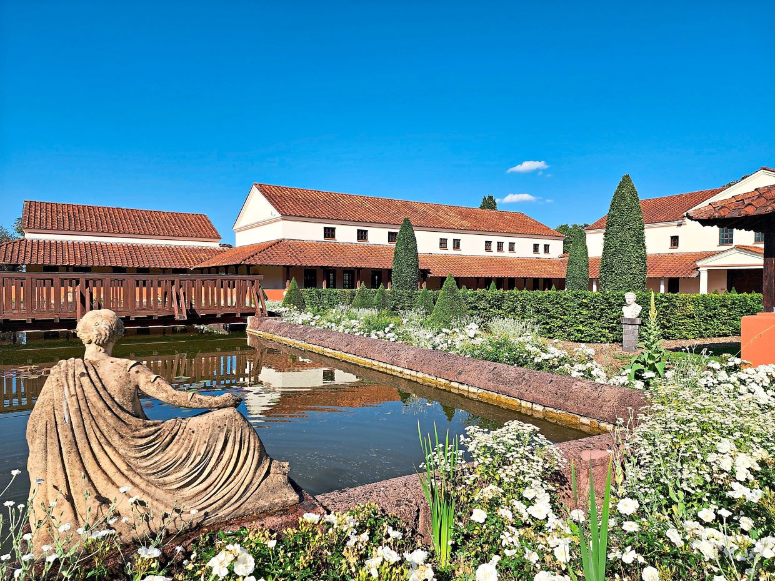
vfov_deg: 58.9
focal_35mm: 23
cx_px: 388
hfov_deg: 73.9
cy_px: 290
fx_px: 515
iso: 12
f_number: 1.8
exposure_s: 1/1350
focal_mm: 6.4
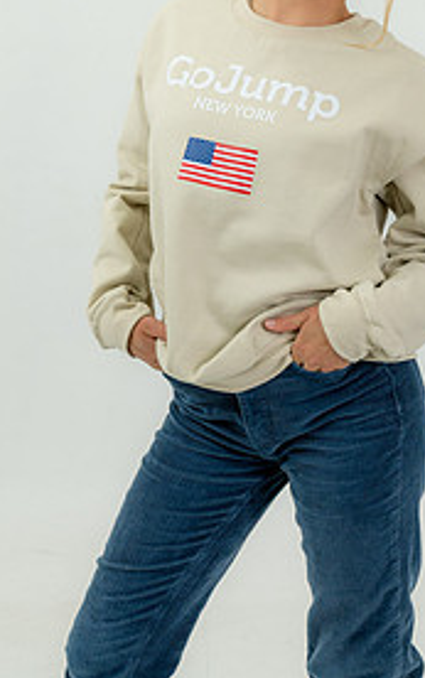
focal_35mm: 83
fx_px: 1535
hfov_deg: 15.7
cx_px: 280
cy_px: 192
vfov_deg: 24.7
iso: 800
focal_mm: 50
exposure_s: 1/160
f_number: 8
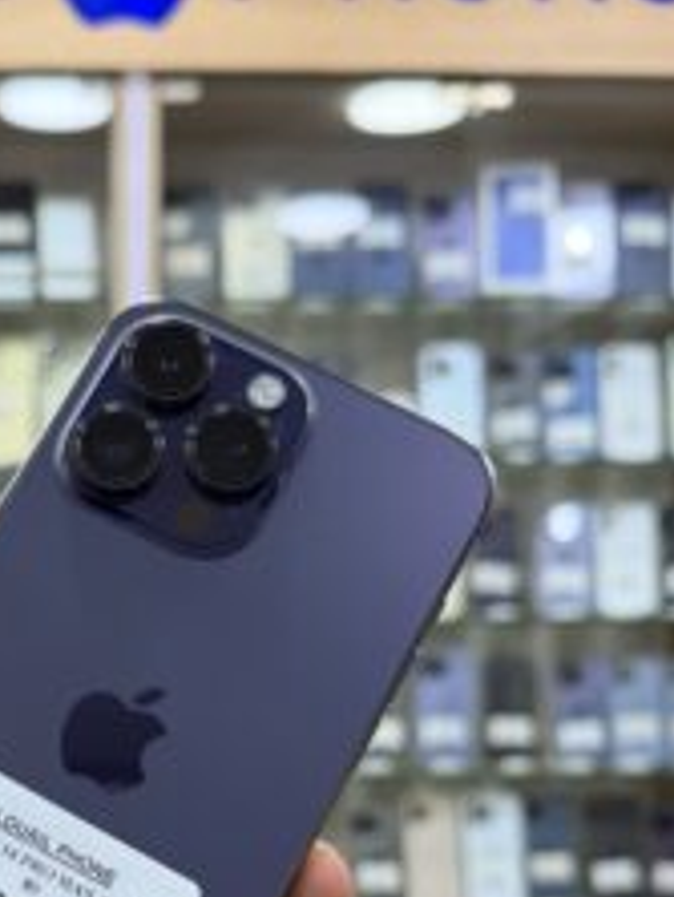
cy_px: 808
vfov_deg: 33.6
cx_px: 95
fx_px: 1399
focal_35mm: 54
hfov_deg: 26.4
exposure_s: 1/100
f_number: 1.78
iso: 64
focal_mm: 6.76
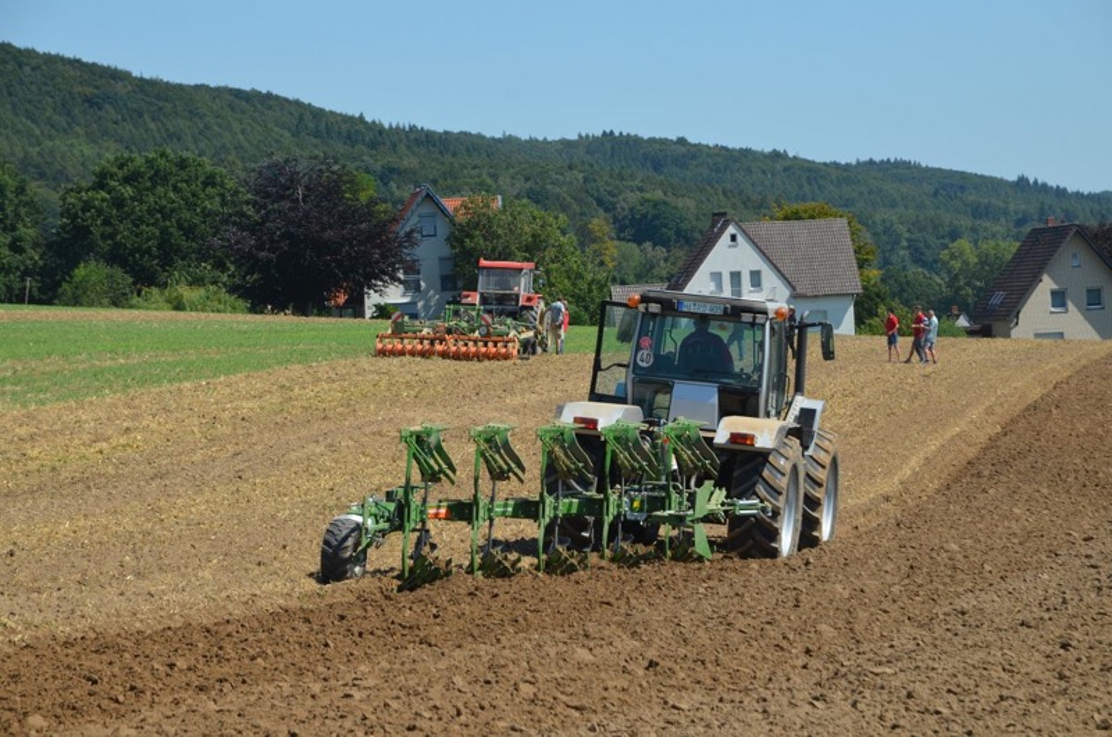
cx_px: 556
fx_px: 3930
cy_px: 368
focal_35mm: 128
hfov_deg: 16.1
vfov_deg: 10.7
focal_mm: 85
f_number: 8
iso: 100
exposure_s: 1/250
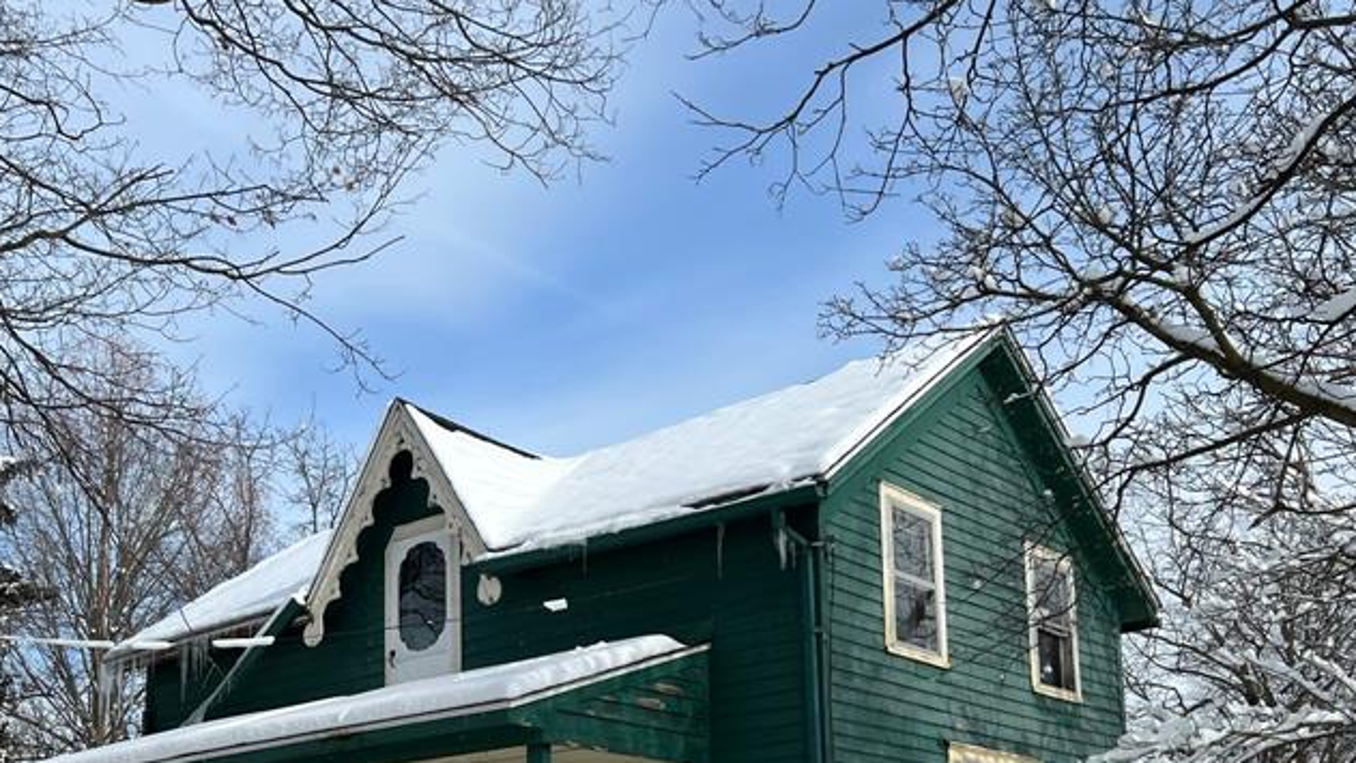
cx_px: 643
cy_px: 752
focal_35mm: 46
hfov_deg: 44.6
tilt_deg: +9.0
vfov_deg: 24.8
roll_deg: +1.2
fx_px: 1654
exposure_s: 1/6211
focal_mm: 5.7
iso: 50
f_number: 1.5
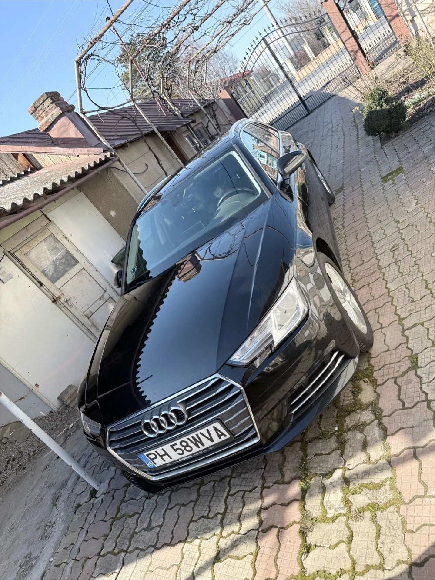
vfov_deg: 71.6
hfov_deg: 56.8
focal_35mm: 24
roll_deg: +38.7
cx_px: 218
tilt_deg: -17.6
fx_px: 402
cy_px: 290
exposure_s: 1/1437
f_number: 1.78
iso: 100
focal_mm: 6.76
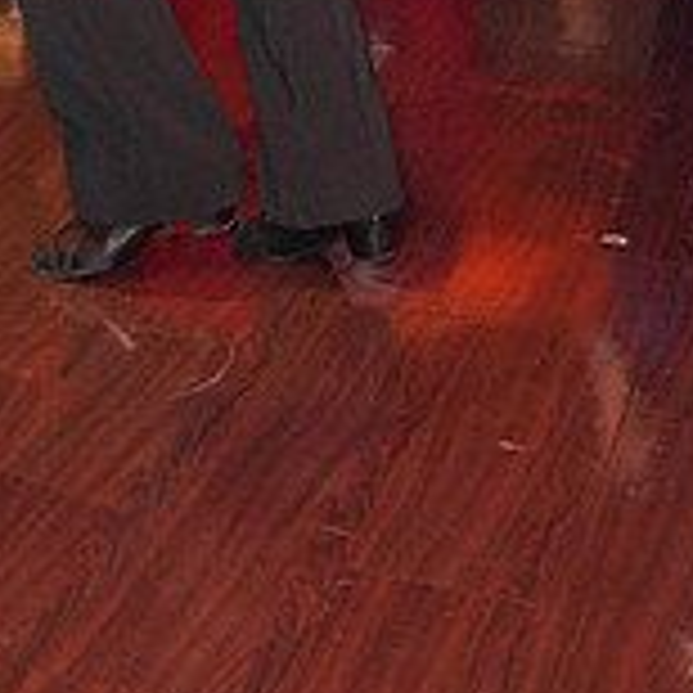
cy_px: -418
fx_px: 2763
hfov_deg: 13.9
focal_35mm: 122
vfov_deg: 13.3
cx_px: -106
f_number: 4
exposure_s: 1/200
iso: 4000
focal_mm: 38
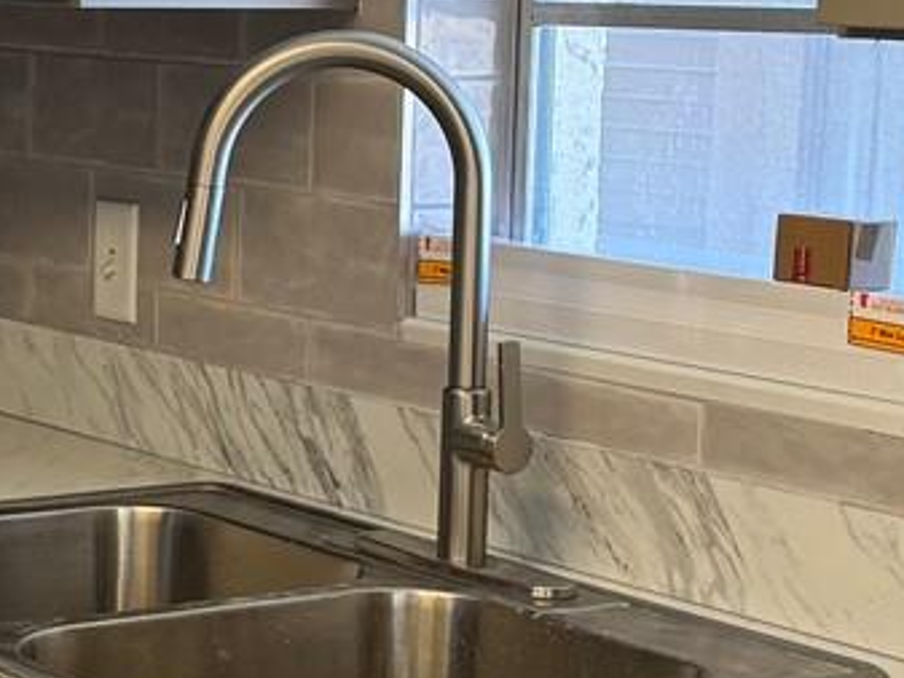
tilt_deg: -7.0
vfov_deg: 13.0
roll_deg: -1.5
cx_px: 118
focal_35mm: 114
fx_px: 2978
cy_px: 300
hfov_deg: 17.1
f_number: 1.78
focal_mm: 6.76
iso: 125
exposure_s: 1/60
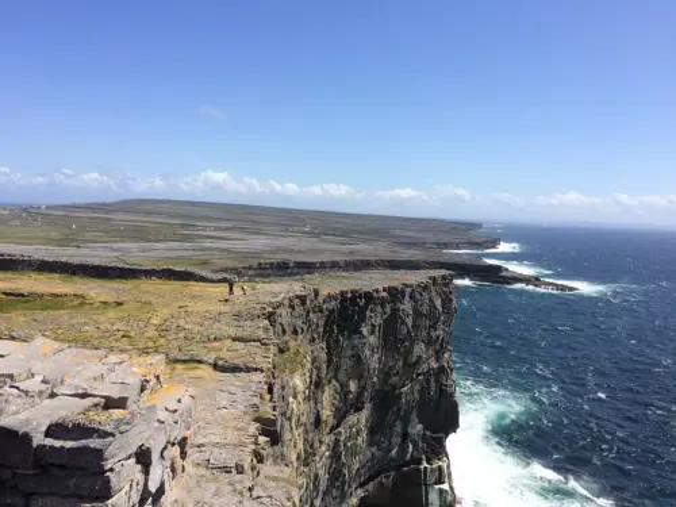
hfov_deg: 61.7
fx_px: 566
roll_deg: -0.6
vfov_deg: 48.2
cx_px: 338
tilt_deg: -7.0
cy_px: 254
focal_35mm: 29
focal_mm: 4.15
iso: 32
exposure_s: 1/2740
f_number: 2.2
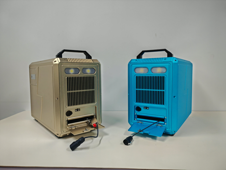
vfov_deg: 51.4
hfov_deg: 65.3
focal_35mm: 27
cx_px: 113
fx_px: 176
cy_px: 85
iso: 200
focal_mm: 5.52
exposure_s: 1/100
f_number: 1.9
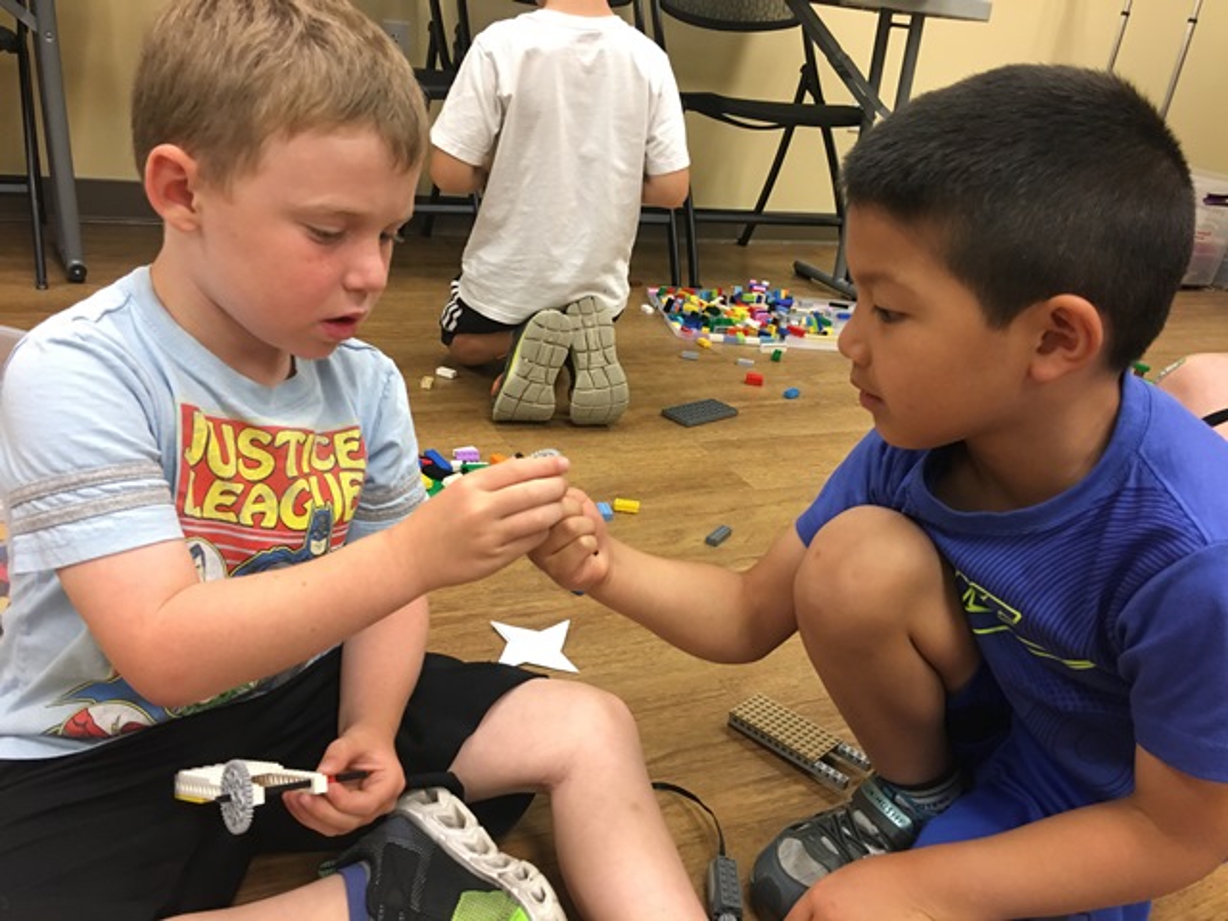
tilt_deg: -21.7
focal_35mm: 29
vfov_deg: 48.2
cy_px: 460
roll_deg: -8.3
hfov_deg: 61.7
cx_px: 614
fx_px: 1029
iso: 125
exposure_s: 1/30
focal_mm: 4.15
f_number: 2.2
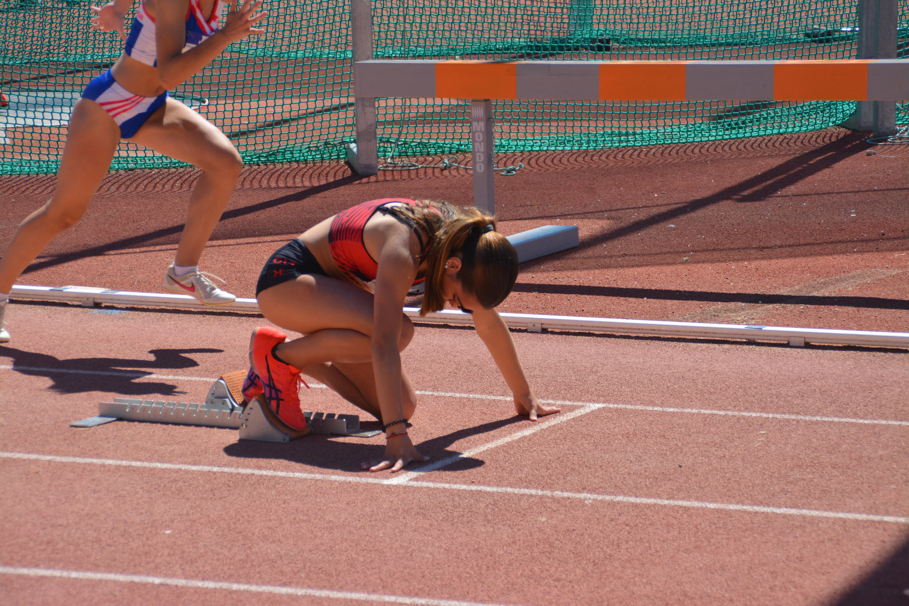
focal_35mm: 129
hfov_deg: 15.9
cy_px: 303
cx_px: 454
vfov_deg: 10.6
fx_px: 3257
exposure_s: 1/1600
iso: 400
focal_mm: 86
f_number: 6.3
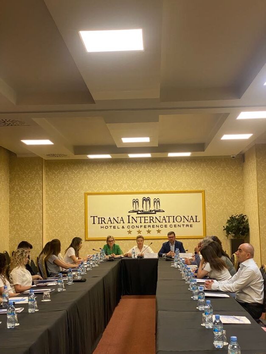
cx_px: 133
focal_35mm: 52
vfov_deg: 36.8
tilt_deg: +5.8
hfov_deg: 28.0
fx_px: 533
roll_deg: +0.2
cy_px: 177
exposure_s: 1/50
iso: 125
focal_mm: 6
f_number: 2
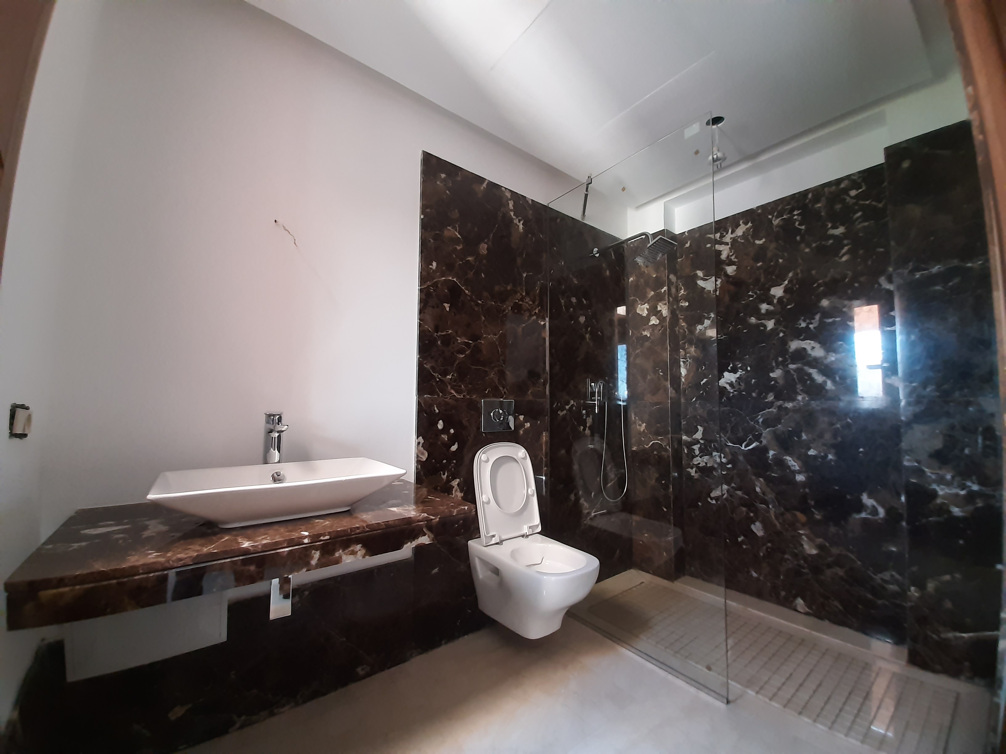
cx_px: 503
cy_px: 377
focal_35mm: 13
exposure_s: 1/25
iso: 250
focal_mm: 1.42
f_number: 2.2
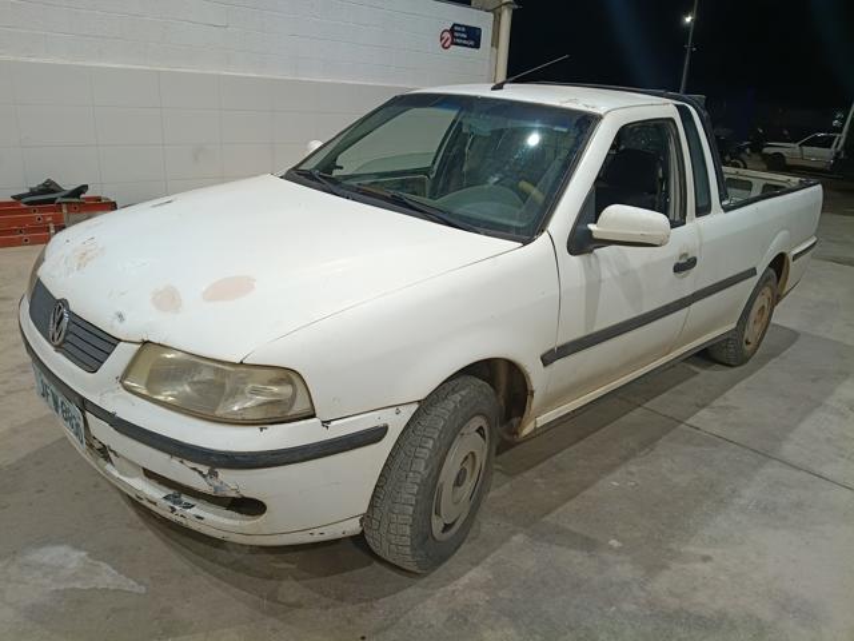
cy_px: 320
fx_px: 641
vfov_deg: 53.1
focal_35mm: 26
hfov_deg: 67.3
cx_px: 427
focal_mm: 4.81
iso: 345
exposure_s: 1/60.1
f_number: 1.8
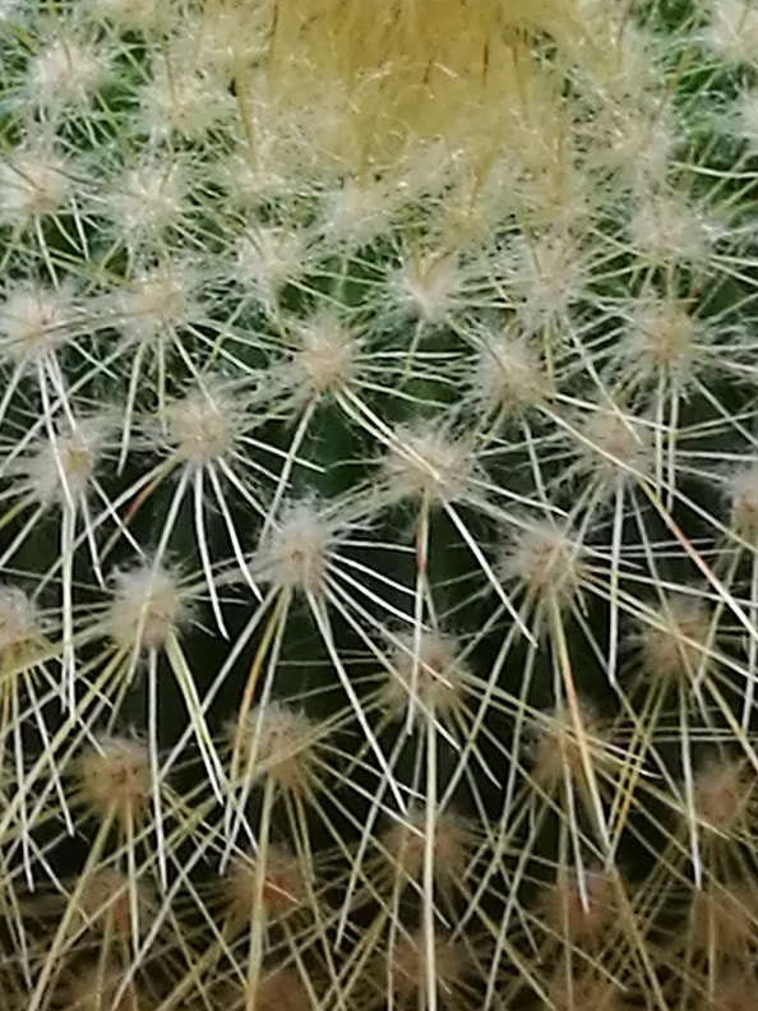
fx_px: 5606
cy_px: 328
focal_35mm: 192
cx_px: 408
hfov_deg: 7.7
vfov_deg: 10.3
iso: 200
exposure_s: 1/33.3
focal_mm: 4.5
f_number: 2.2
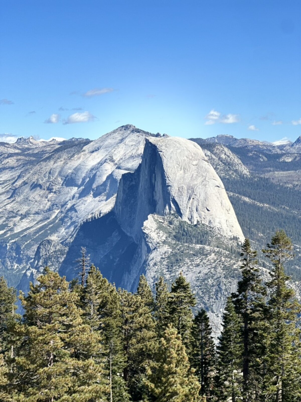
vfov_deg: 25.3
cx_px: 150
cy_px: 201
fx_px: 893
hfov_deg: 19.1
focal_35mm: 77
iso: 32
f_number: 2.8
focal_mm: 9
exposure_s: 1/779
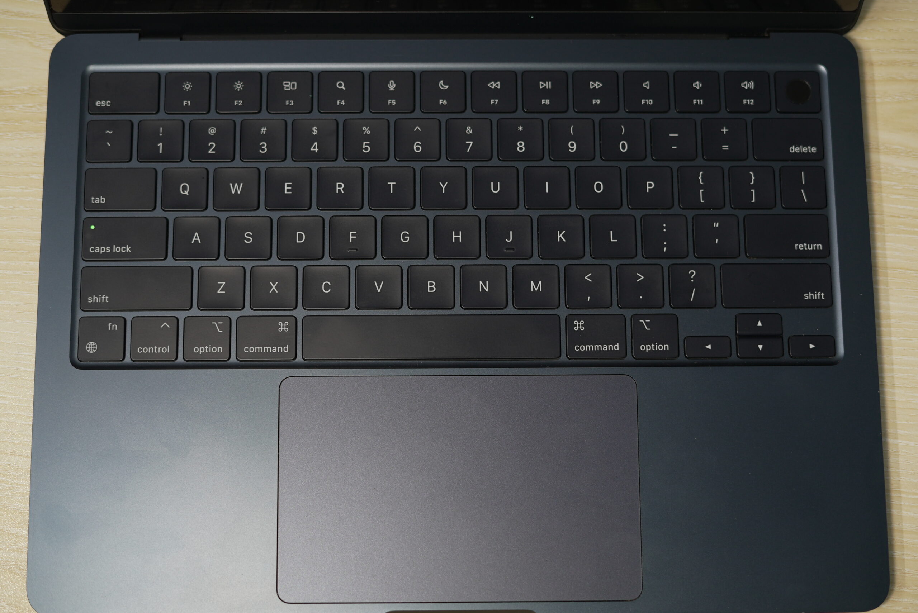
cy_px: 306
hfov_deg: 39.6
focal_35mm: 50
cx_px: 459
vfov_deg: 27.0
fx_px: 1276
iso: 320
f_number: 2.8
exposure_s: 1/100
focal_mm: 50
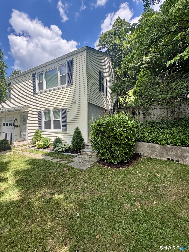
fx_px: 102
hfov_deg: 85.7
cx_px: 94
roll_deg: +1.2
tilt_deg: -0.2
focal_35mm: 14
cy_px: 126
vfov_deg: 102.1
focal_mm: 2.22
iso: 64
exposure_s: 1/552
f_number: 2.2
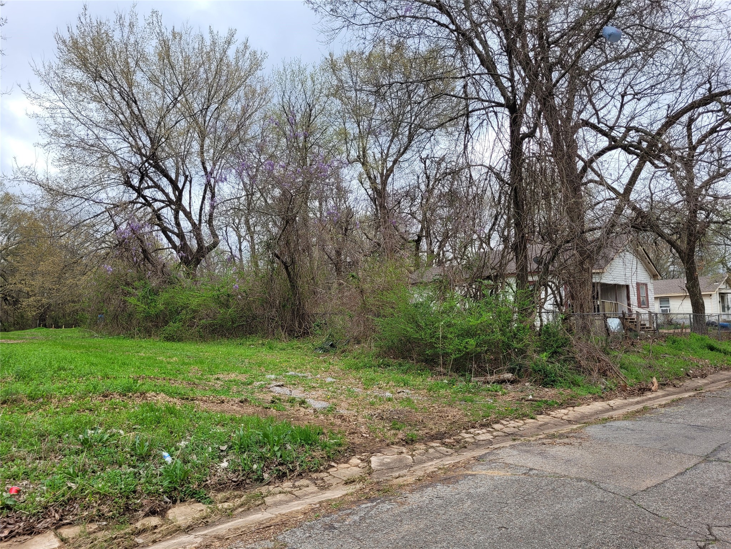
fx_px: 549
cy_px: 274
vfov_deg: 53.1
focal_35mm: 26
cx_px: 366
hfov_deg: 67.3
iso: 40
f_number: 1.8
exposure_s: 1/523
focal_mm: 5.4
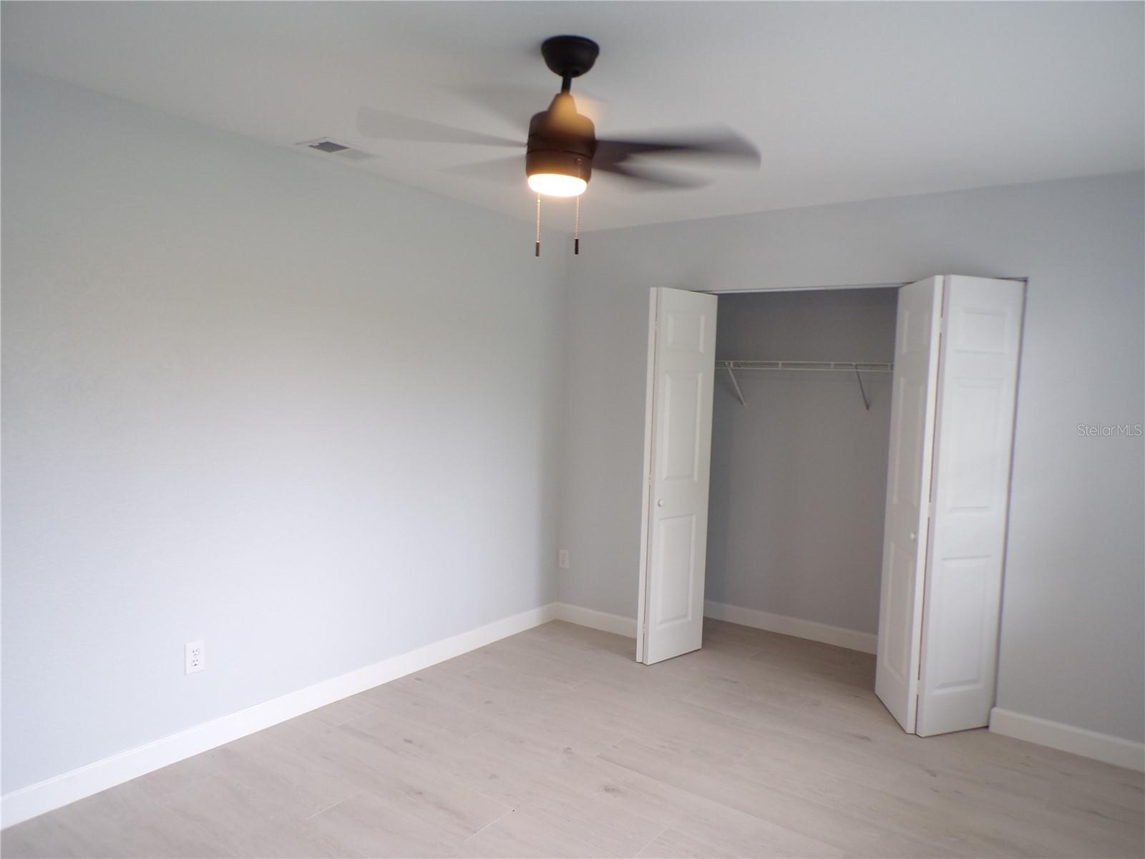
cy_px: 430
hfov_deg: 71.6
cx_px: 572
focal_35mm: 24
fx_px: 794
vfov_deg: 56.8
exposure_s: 1/34
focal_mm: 4.3
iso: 100
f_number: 3
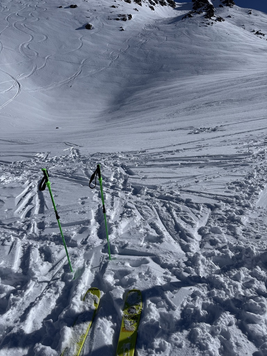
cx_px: 134
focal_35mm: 24
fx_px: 247
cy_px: 178
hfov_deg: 56.8
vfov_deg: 71.6
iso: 50
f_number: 1.78
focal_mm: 6.76
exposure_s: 1/17544
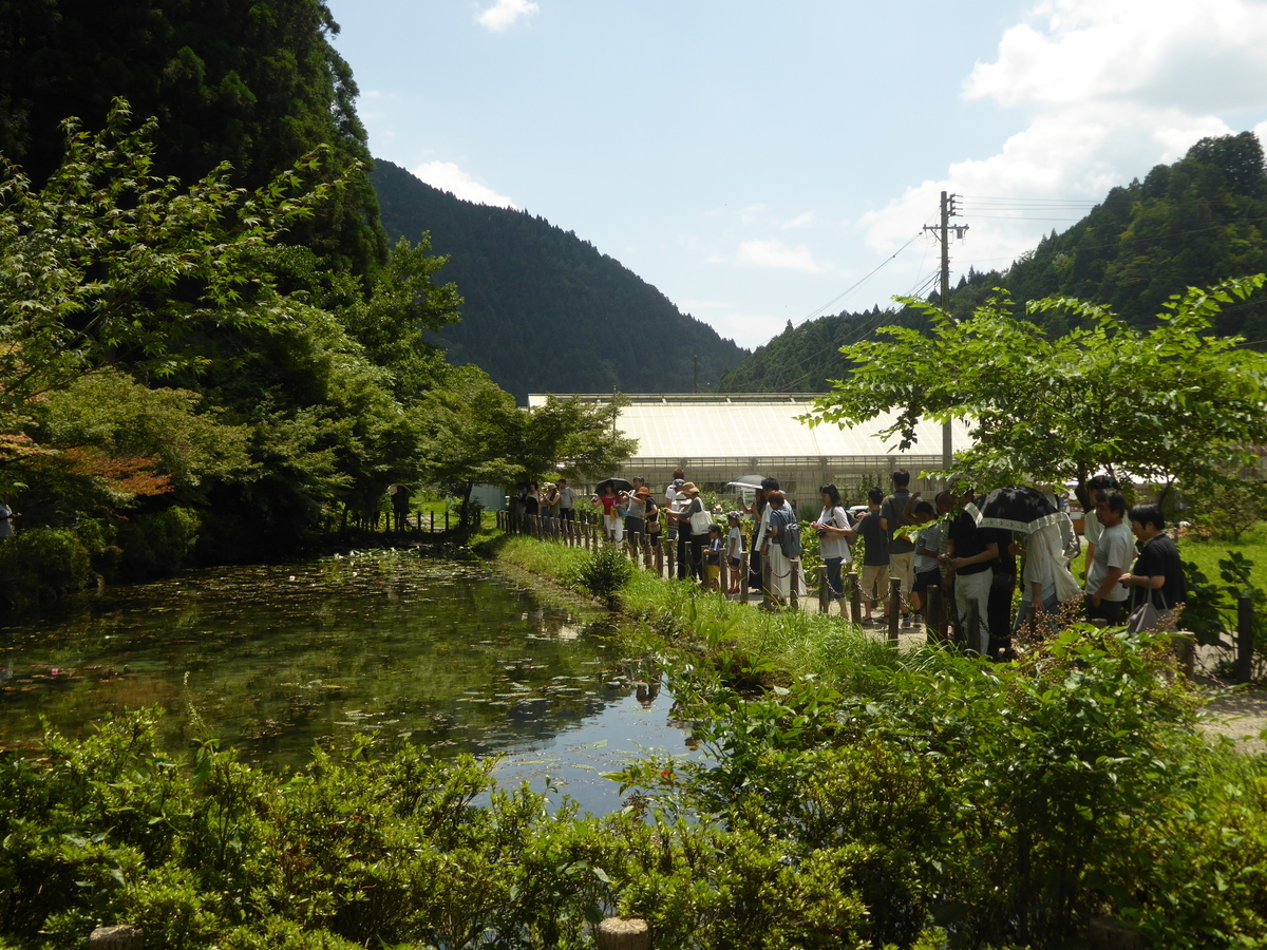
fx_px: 1354
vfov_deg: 38.7
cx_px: 634
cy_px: 475
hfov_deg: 50.1
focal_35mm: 37
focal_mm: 6.7
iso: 100
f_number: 3.7
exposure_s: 1/800
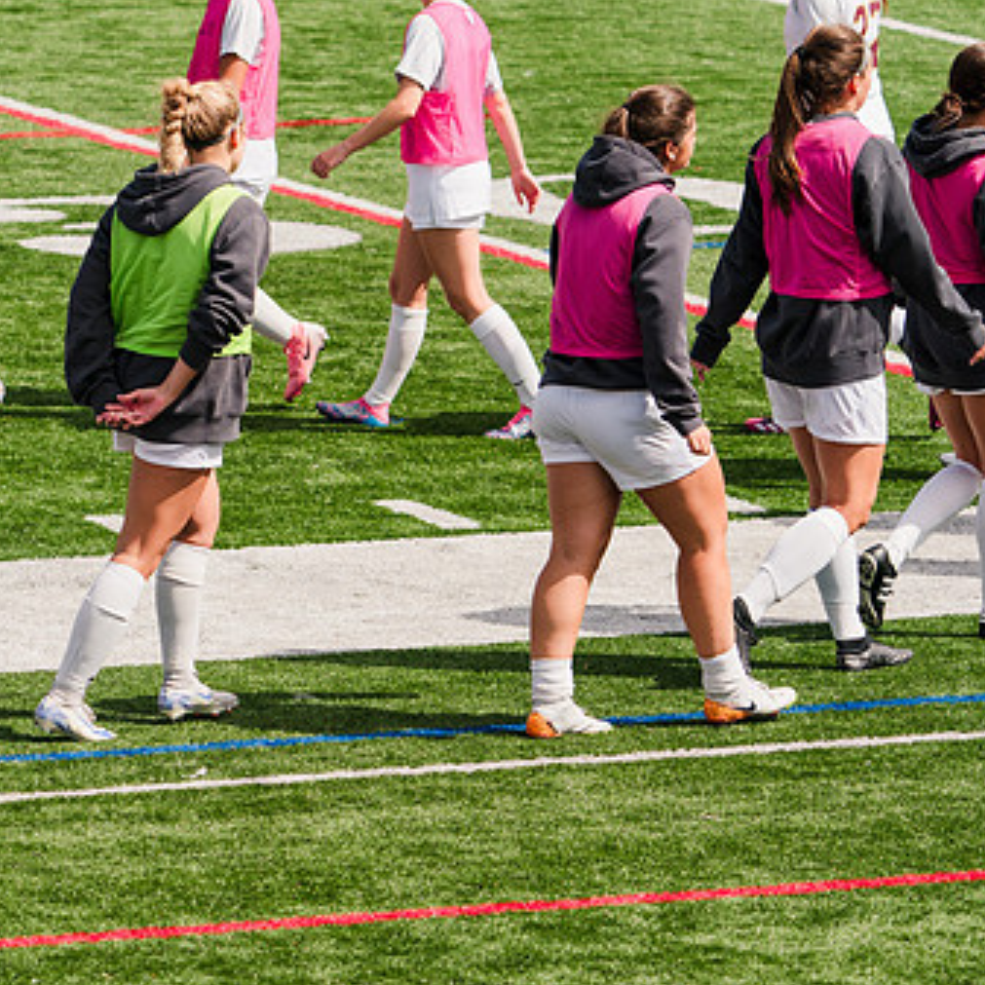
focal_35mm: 319
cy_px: 463
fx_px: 10270
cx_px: 251
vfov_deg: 5.5
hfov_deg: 5.5
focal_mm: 218
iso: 250
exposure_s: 1/1600
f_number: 5.6
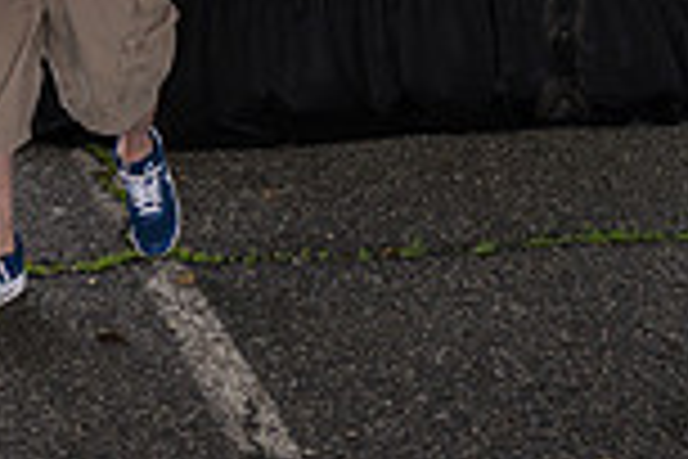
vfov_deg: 14.3
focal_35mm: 91
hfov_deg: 21.5
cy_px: -178
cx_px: -18
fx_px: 1739
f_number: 4
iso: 200
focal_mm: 24
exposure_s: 1/250
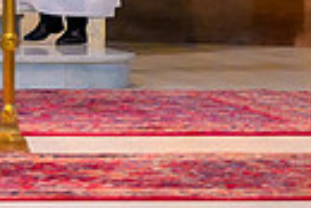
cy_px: -145
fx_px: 4333
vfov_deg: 2.7
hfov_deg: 4.0
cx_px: -380
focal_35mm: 501
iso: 1100
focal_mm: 75
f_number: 2.8
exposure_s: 1/125
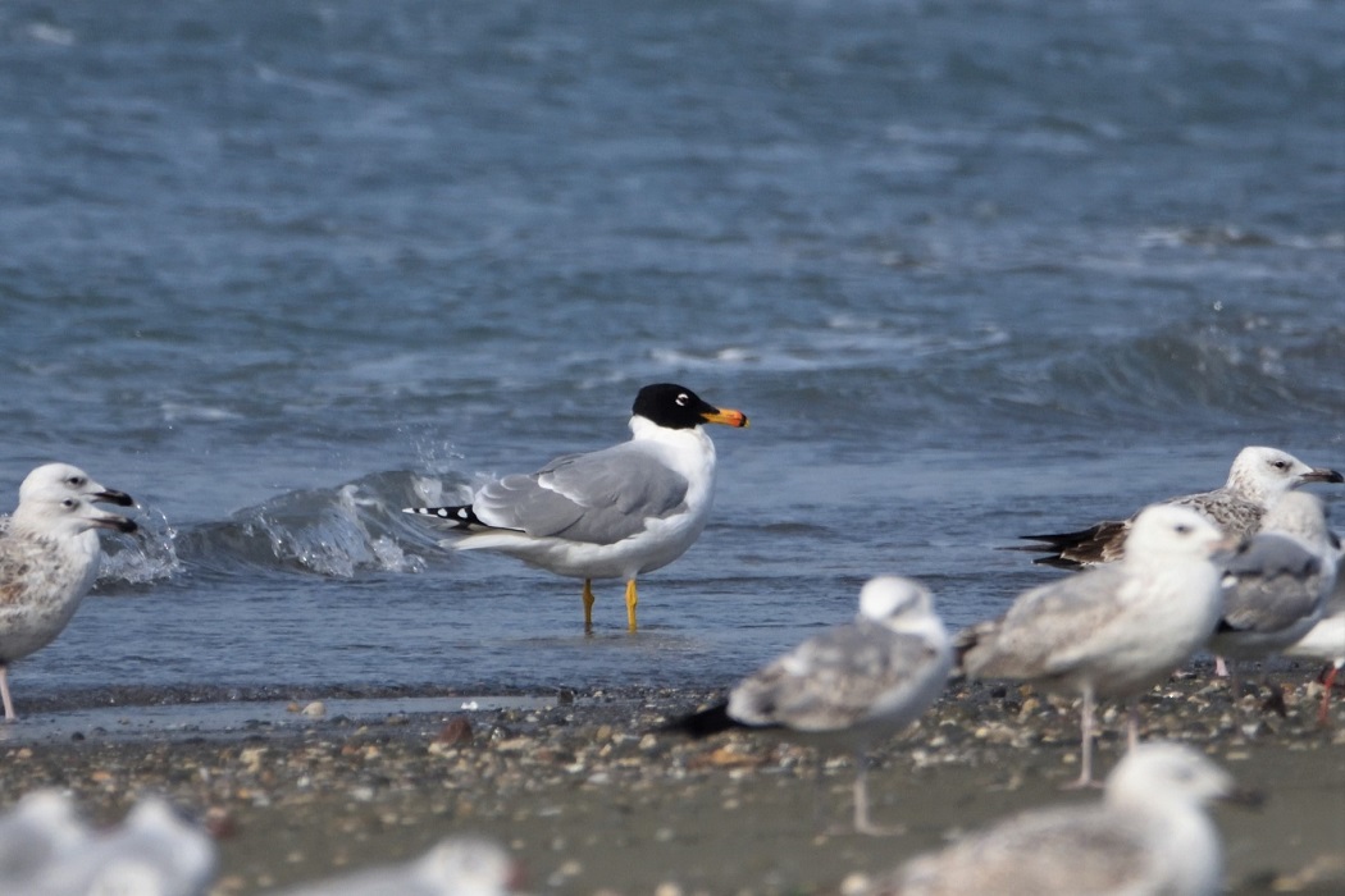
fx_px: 22415
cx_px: 672
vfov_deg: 2.3
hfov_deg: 3.4
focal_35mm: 600
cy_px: 448
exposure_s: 1/2500
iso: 450
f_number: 6.3
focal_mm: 600
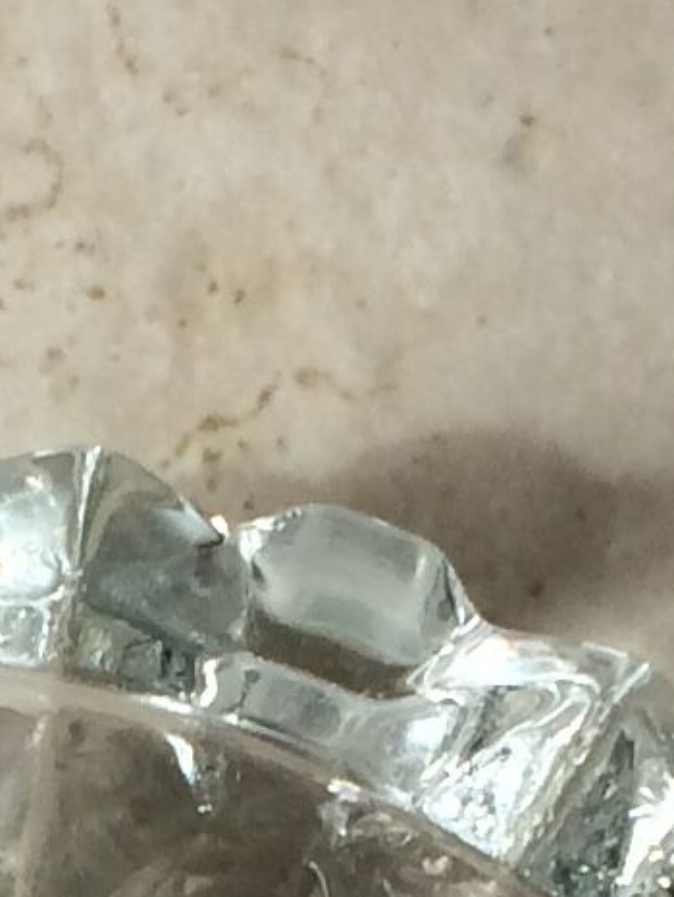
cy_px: 1634
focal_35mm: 203
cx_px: -21
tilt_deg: -87.1
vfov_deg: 9.3
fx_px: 5265
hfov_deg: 7.3
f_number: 2.2
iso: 32
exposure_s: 1/733
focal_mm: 4.15
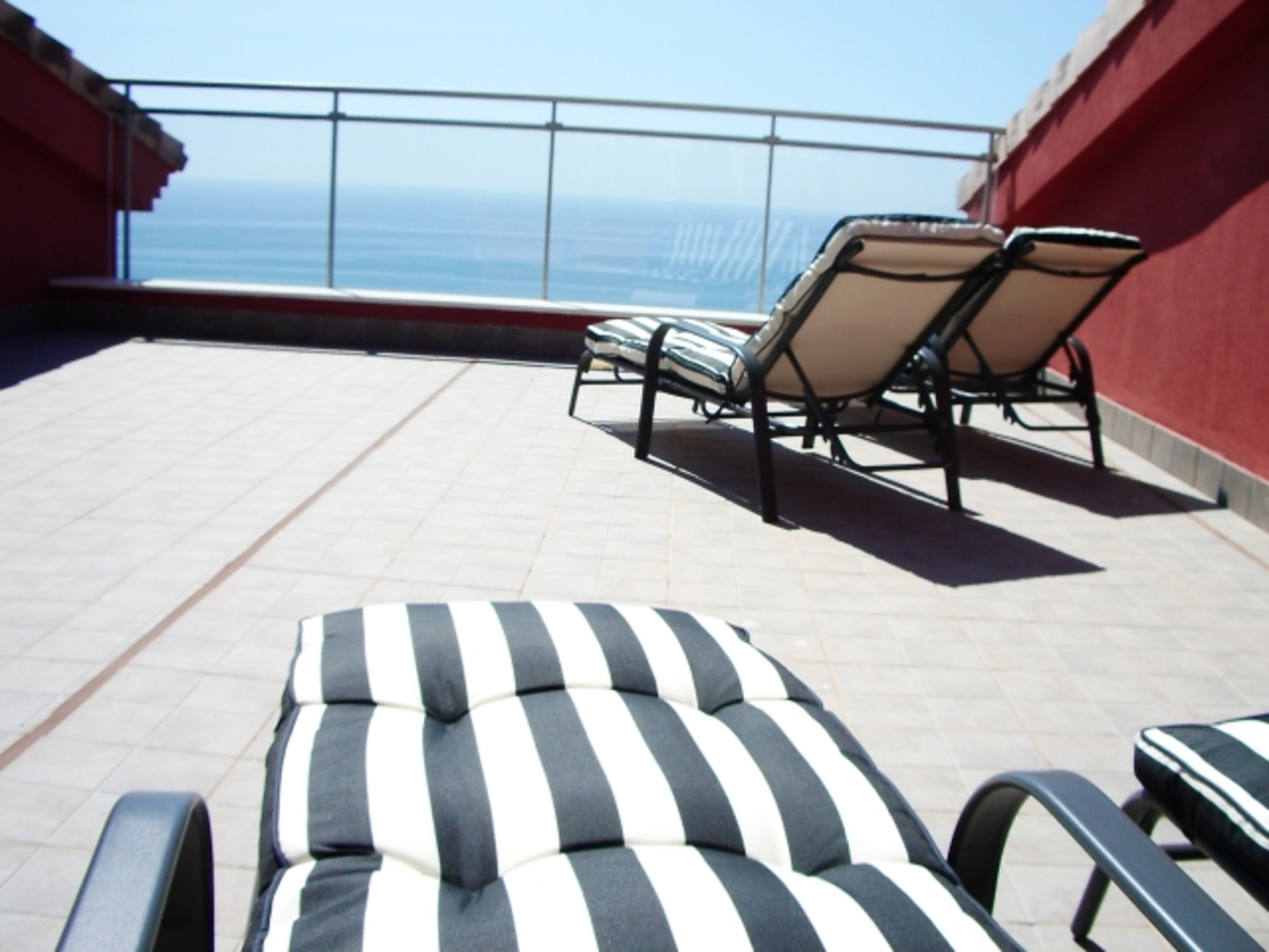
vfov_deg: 40.7
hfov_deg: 52.6
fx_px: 1283
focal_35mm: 35
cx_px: 634
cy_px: 476
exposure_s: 1/800
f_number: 4.3
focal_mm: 5.8
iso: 80
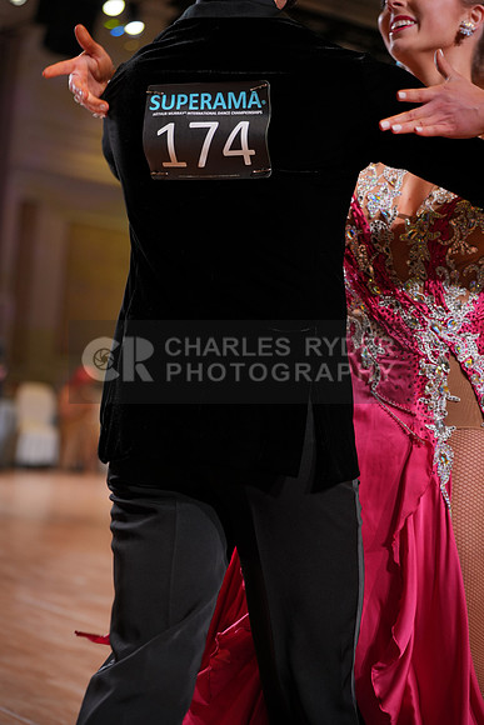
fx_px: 1411
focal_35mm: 70
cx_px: 242
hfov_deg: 19.5
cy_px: 362
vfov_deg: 28.8
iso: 500
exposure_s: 1/320
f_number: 2.8
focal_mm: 70
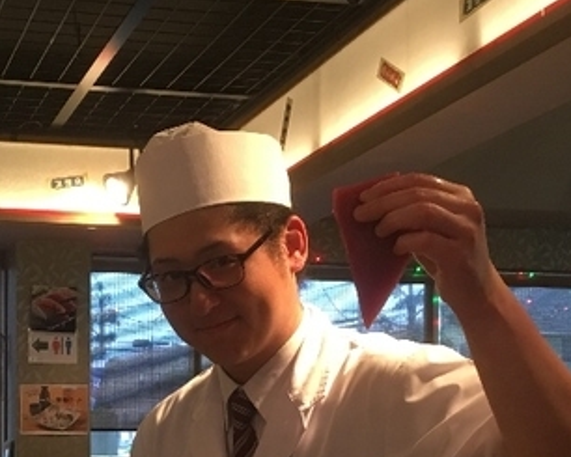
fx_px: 1251
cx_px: 127
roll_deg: -1.9
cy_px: 466
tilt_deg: +0.7
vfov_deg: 20.0
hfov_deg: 25.3
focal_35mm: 74
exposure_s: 1/15
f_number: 2.2
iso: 64
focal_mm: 4.15
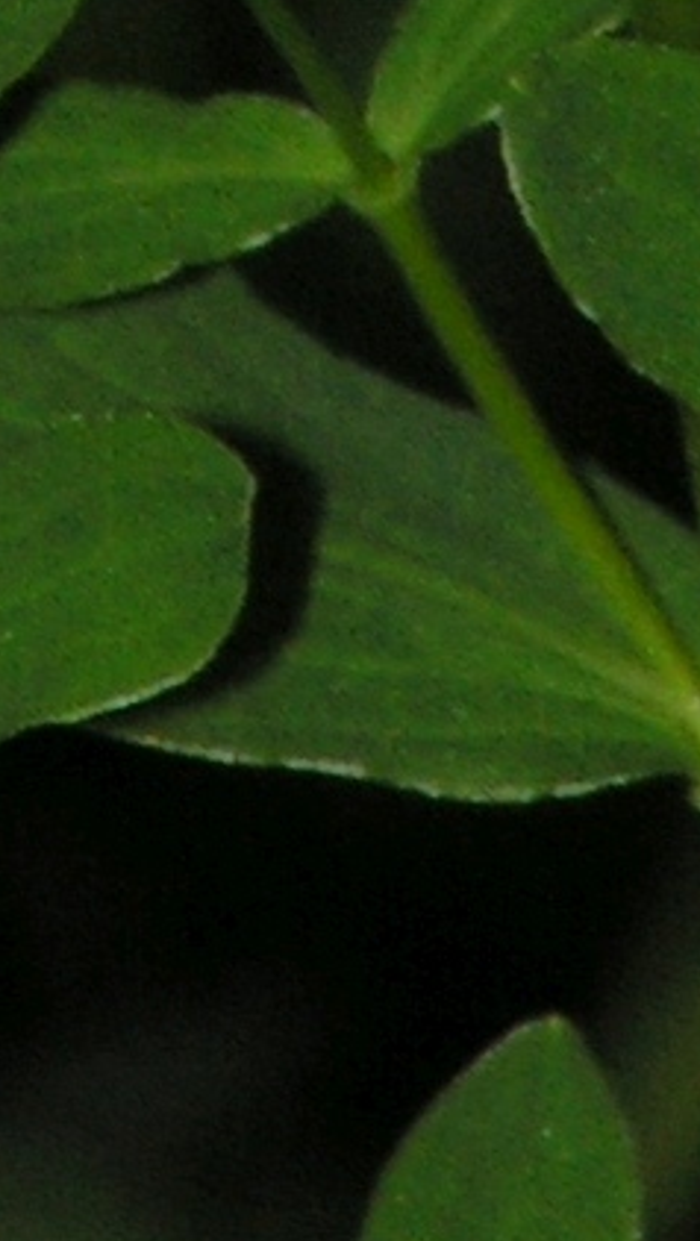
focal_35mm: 1372
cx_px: 509
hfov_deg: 0.9
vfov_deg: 1.6
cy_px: -1532
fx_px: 45183
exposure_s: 1/1600
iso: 100
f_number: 8
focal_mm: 44.4
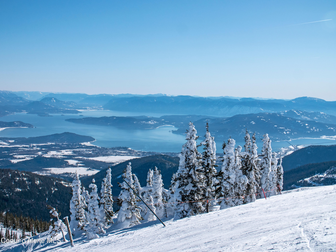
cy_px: 126
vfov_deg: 26.1
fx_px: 544
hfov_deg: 34.3
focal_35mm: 56
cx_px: 168
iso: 200
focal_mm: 28
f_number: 8
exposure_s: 1/1600
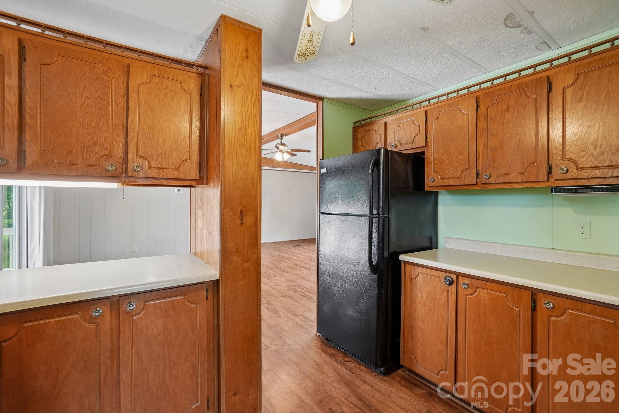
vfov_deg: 77.3
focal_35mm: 15
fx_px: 258
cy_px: 206
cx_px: 310
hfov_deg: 100.4
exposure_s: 1/5
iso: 400
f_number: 8
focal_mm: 10
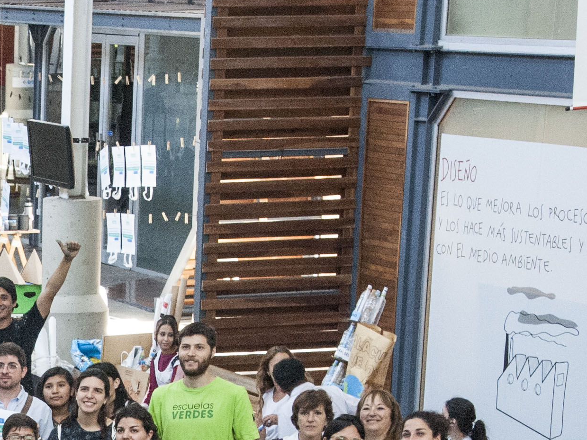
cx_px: -255
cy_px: 596
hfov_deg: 11.5
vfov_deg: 8.8
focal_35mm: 165
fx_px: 2798
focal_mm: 50
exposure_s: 1/80
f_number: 8
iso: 4000
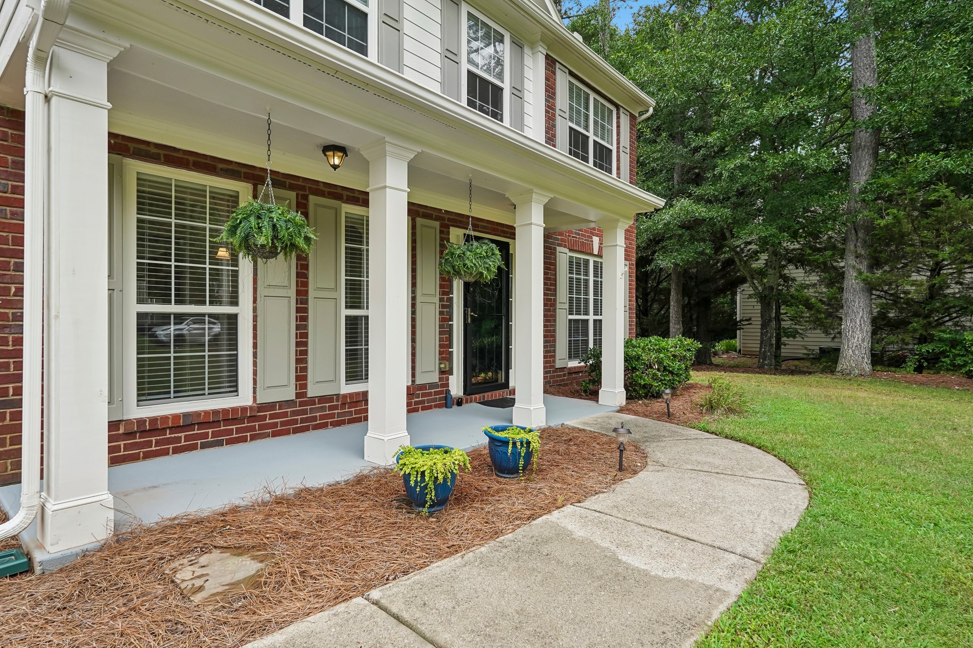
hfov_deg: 86.9
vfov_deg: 64.5
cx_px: 470
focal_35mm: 19
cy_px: 319
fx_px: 513
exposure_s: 1/500
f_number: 8
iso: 800
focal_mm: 18
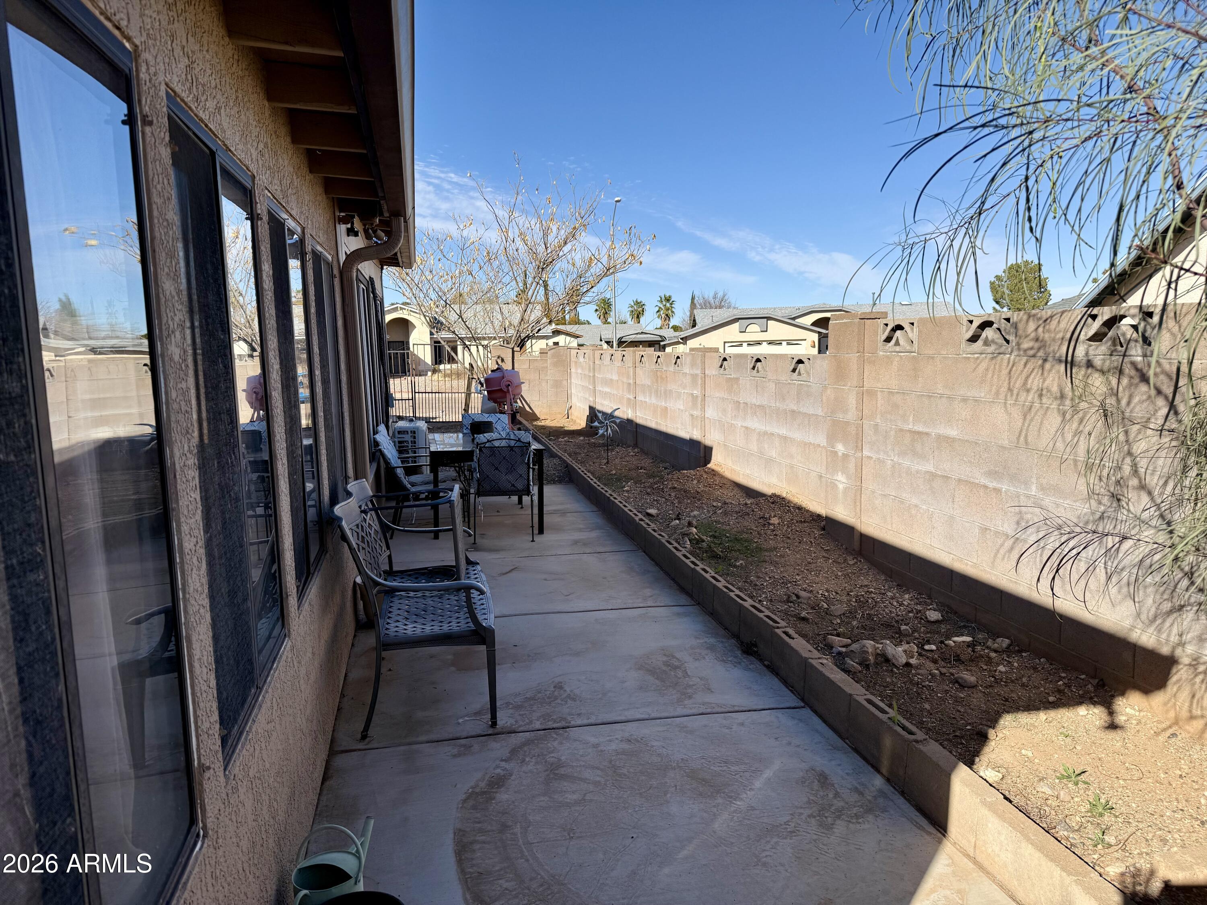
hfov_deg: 71.6
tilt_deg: -7.9
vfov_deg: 56.8
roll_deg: +0.9
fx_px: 837
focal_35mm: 24
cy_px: 452
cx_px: 604
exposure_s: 1/4405
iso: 80
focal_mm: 6.76
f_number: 1.78
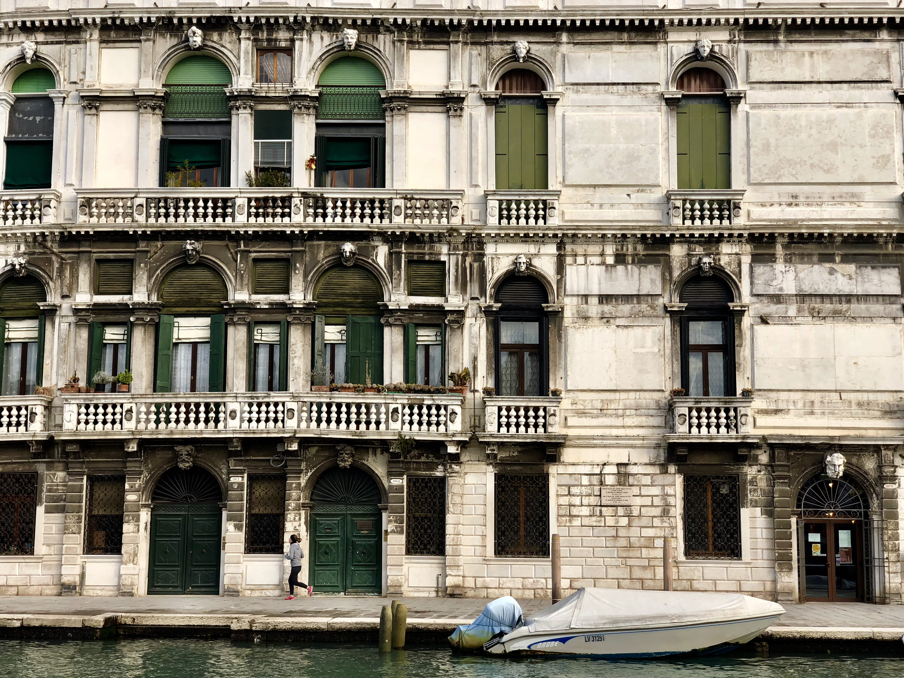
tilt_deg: +9.3
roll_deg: -0.3
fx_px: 1358
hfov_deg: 36.8
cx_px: 452
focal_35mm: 52
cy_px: 339
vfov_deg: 28.0
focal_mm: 6
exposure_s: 1/366
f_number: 2.4
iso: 16
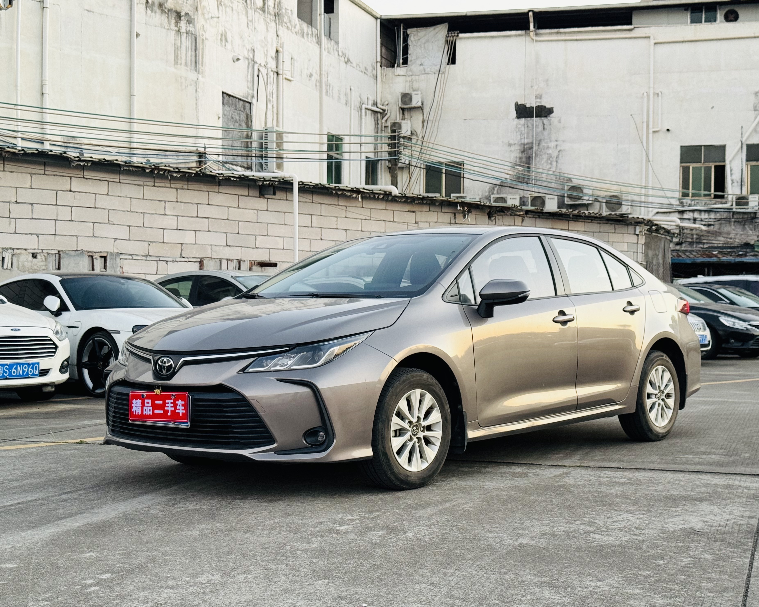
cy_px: 303
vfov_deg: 29.7
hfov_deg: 36.7
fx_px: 1146
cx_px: 393
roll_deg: -1.0
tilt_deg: +0.1
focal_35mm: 51
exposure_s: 1/60
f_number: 1.78
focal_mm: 6.86
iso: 125
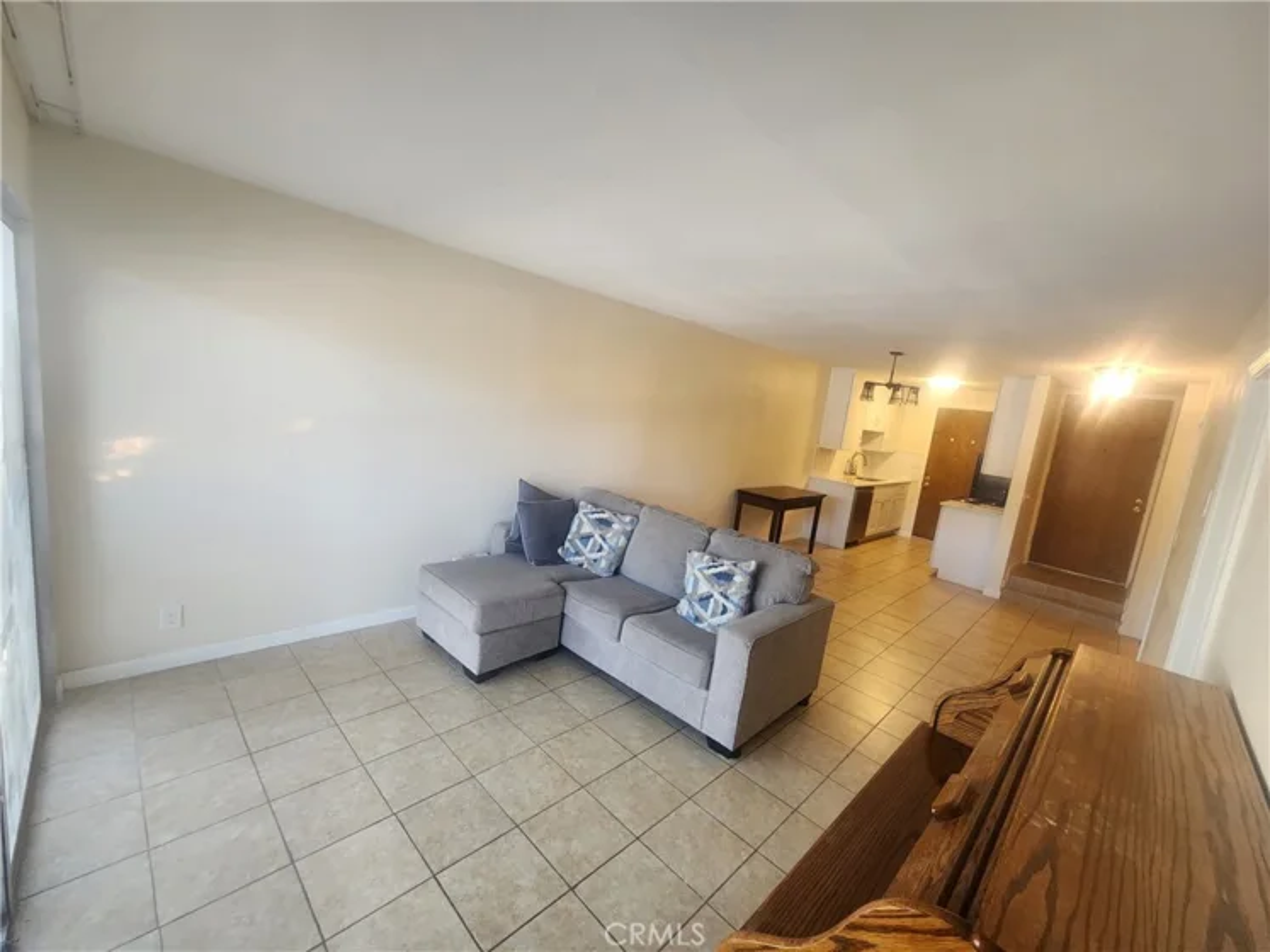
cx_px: 635
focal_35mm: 13
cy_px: 476
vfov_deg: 89.9
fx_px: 477
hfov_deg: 106.2
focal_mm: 2.2
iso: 250
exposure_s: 1/60
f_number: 2.2
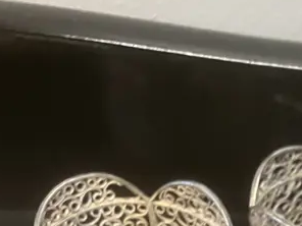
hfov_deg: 19.4
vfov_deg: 13.8
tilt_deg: -44.0
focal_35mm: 97
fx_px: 846
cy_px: 393
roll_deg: -4.2
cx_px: 329
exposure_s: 1/33
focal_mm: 3.99
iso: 400
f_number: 1.8
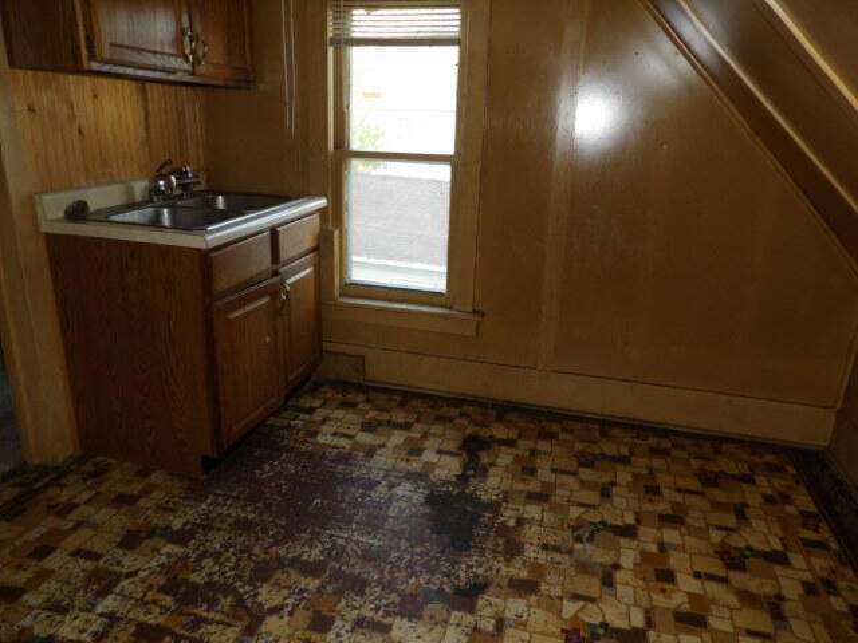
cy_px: 322
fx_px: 595
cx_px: 429
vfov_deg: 56.8
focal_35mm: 24
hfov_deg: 71.6
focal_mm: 4.3
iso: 200
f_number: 3.2
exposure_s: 1/33
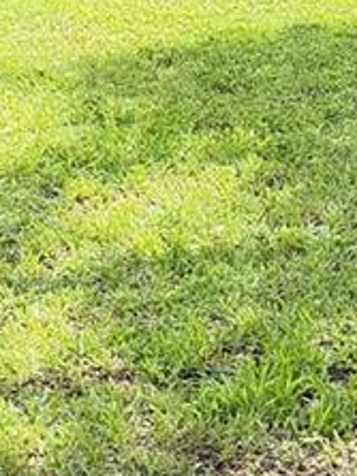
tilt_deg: -11.7
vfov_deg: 13.8
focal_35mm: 140
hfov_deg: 10.4
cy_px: -26
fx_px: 1927
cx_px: -56
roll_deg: +2.7
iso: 64
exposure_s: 1/716
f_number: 1.6
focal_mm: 5.96
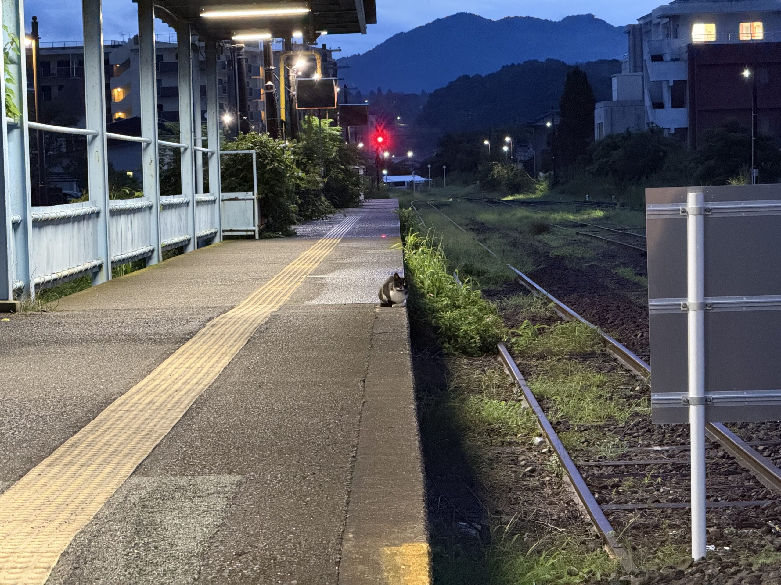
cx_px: 390
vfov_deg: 12.3
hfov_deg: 16.4
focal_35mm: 120
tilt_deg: -2.5
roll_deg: +1.6
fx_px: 2707
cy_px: 292
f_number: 2.8
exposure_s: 1/20
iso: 1600
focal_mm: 15.66
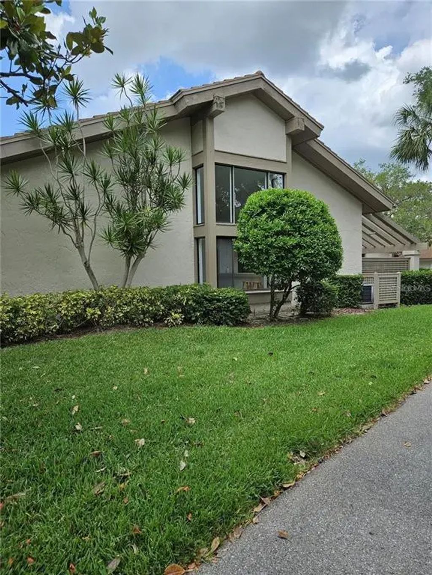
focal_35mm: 23
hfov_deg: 58.9
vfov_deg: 73.9
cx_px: 216
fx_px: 383
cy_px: 288
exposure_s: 1/1084
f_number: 1.8
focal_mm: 5.4
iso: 25
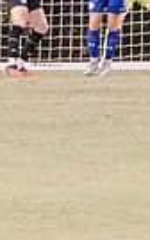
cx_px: 489
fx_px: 7891
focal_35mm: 1209
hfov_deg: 1.1
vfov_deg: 1.7
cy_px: -161
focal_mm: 90
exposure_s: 1/125
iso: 640
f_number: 3.2
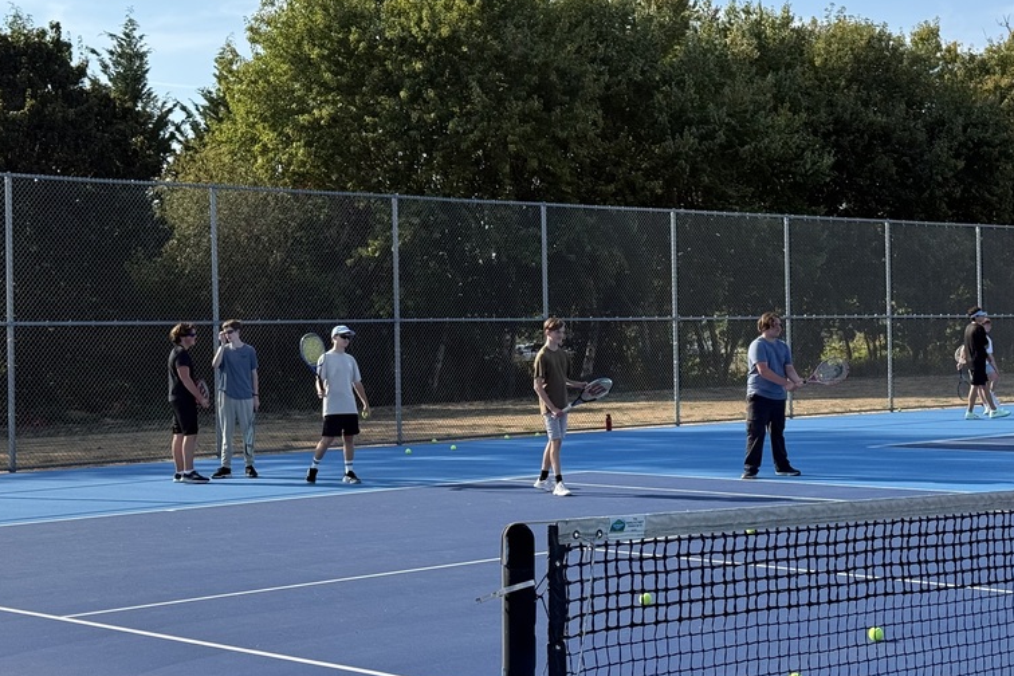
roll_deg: +0.8
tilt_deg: +1.0
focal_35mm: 66
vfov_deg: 20.6
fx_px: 1859
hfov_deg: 30.5
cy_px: 311
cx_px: 575
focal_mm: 6.76
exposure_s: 1/3704
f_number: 1.78
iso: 100
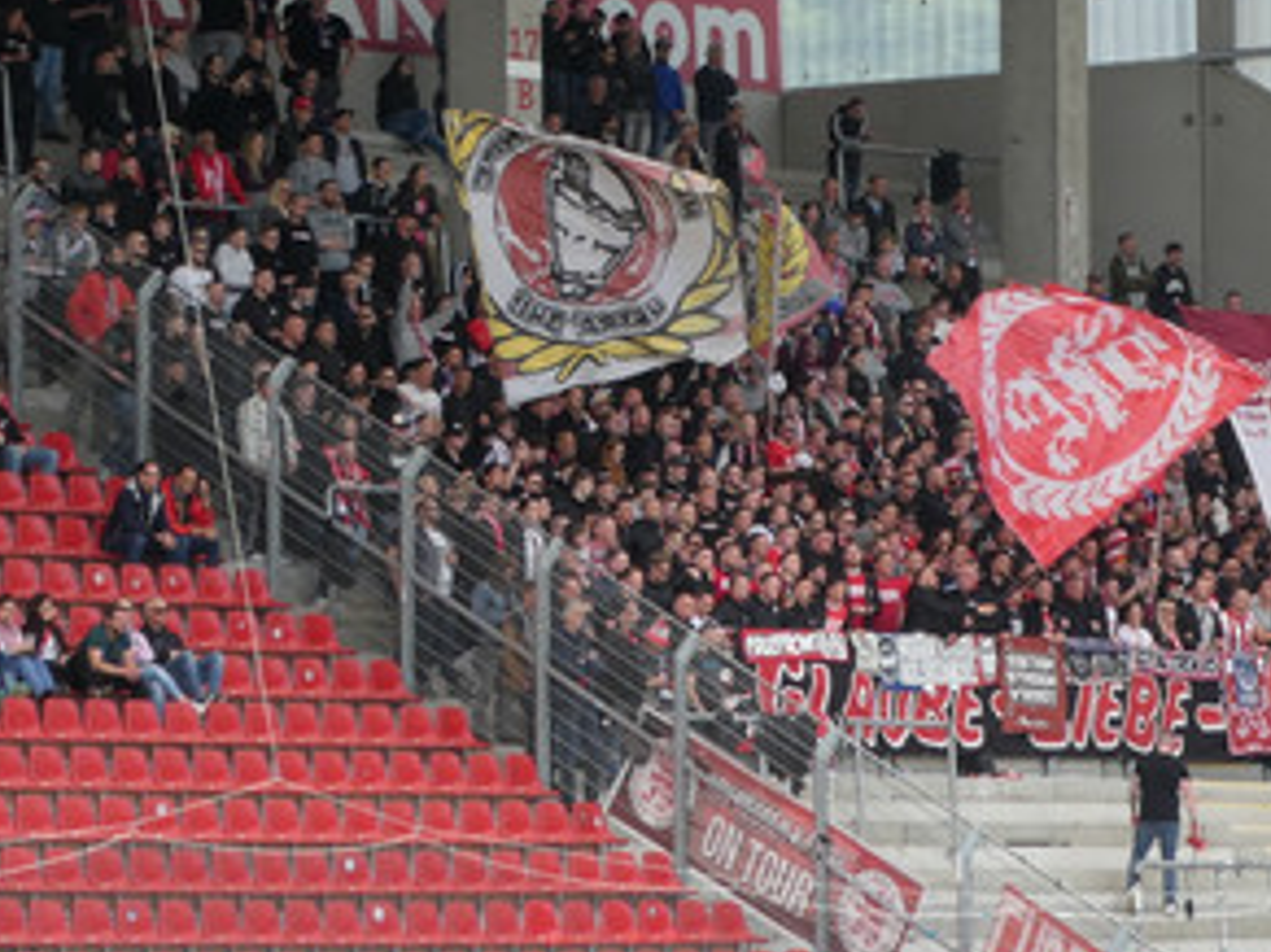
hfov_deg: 7.2
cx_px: 1013
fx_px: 10020
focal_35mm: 273
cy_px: 389
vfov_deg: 5.4
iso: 80
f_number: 5.2
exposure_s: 1/200
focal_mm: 22.3
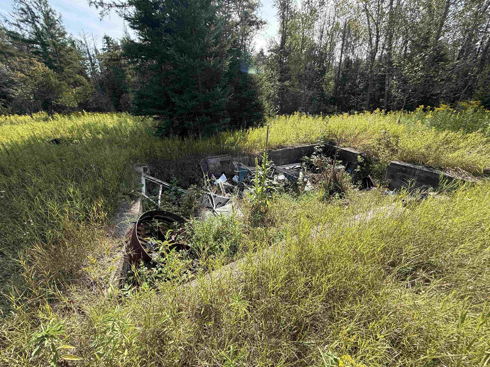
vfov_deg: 85.7
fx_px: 198
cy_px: 184
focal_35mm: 14
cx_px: 245
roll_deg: +1.2
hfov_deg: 102.1
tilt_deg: -23.4
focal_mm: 2.22
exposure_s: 1/644
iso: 50
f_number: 2.2
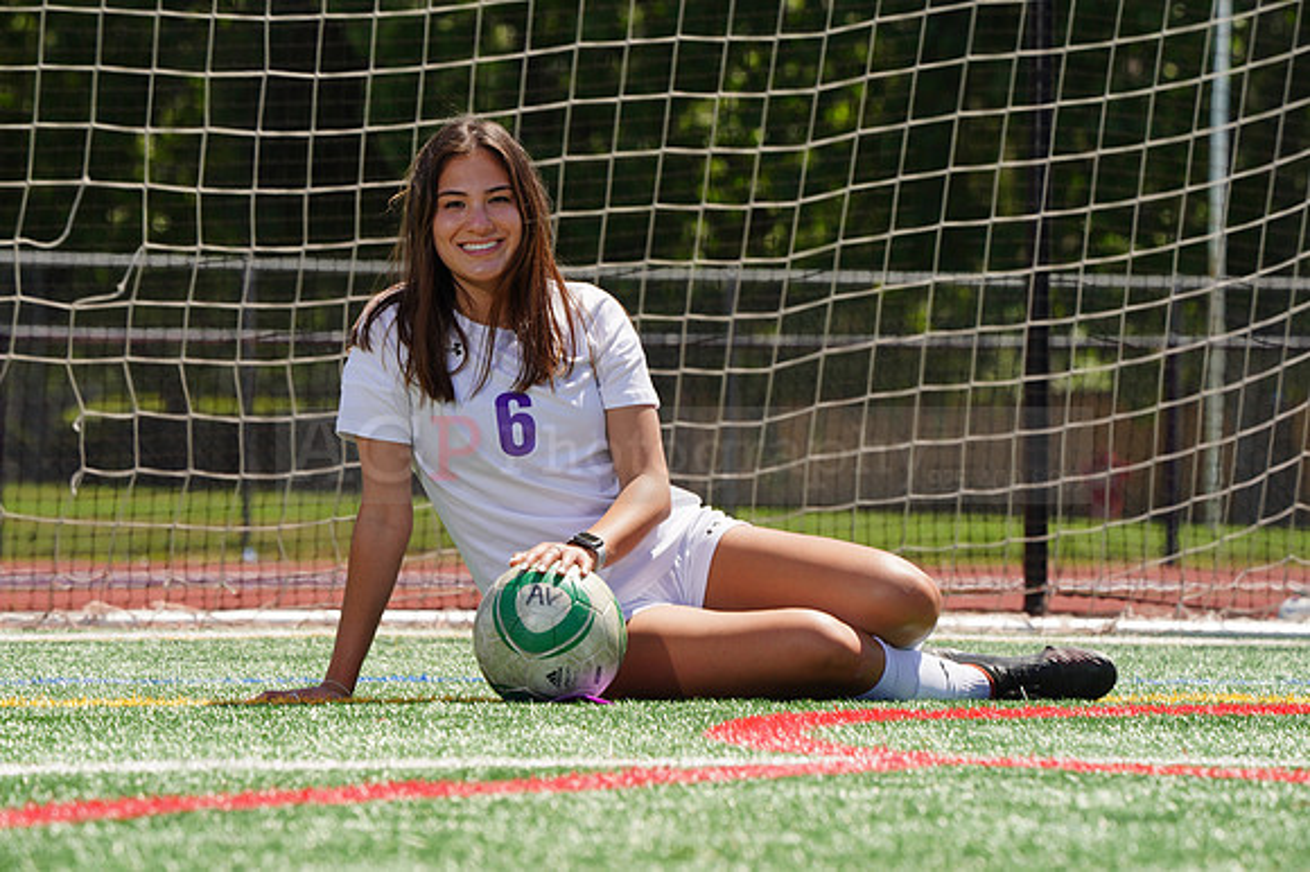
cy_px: 436
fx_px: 10692
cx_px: 655
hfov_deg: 7.0
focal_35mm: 294
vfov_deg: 4.7
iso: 200
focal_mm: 294
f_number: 13
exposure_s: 1/250
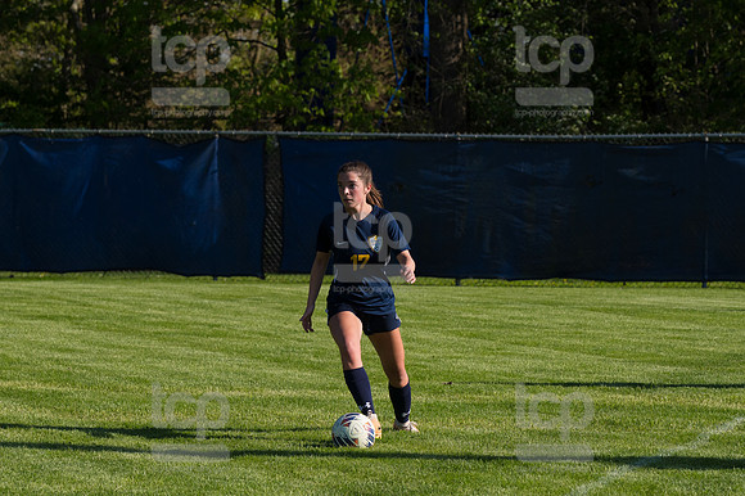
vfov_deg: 7.3
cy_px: 248
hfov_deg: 11.0
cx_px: 372
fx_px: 3868
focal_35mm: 187
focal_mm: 125
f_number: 5.6
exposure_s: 1/1600
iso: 250
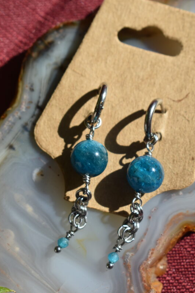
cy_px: 169
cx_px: 125
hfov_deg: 12.8
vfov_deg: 19.1
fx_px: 866
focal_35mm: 107
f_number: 8
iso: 100
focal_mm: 55
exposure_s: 1/250
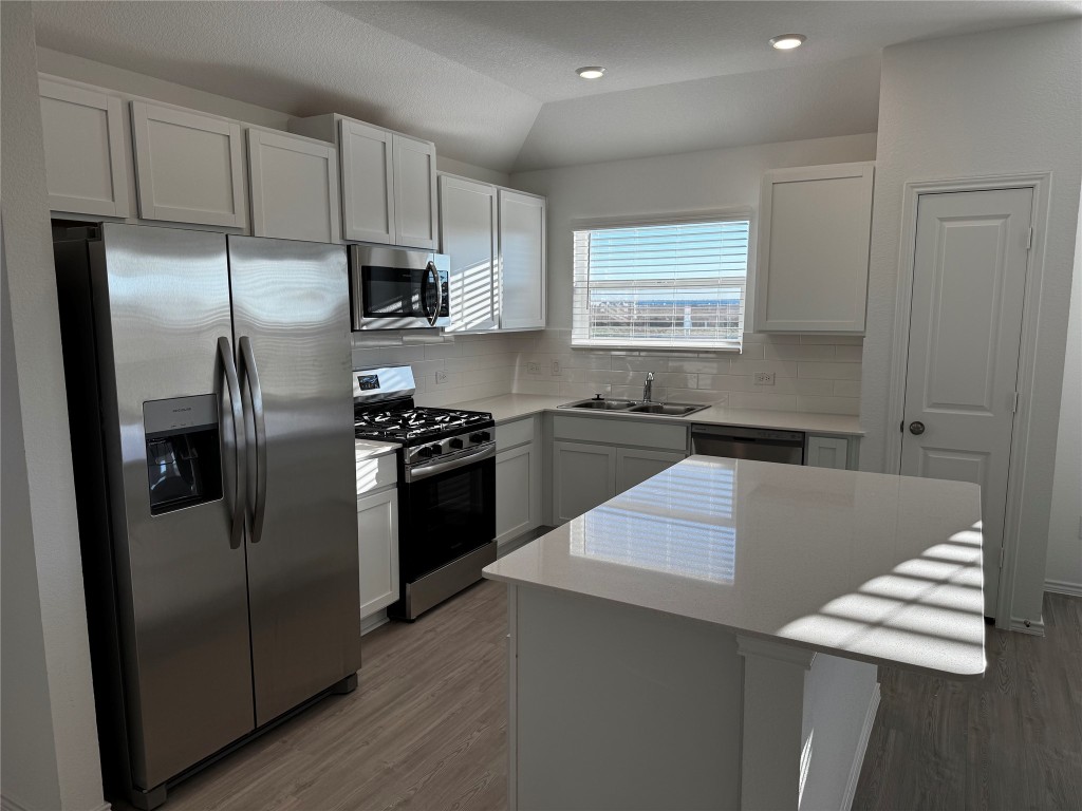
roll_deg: +0.7
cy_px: 406
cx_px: 541
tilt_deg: -8.9
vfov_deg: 56.8
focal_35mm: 24
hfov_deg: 71.6
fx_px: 750
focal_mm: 6.76
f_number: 1.78
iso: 80
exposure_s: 1/510
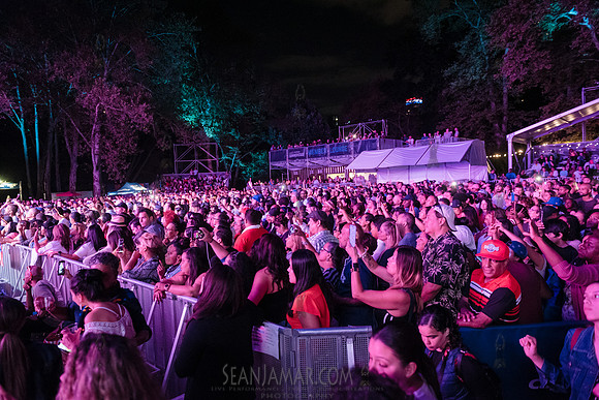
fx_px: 399
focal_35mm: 24
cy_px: 200
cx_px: 300
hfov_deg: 73.7
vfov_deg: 53.2
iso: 5000
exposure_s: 1/125
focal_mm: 24
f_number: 3.2
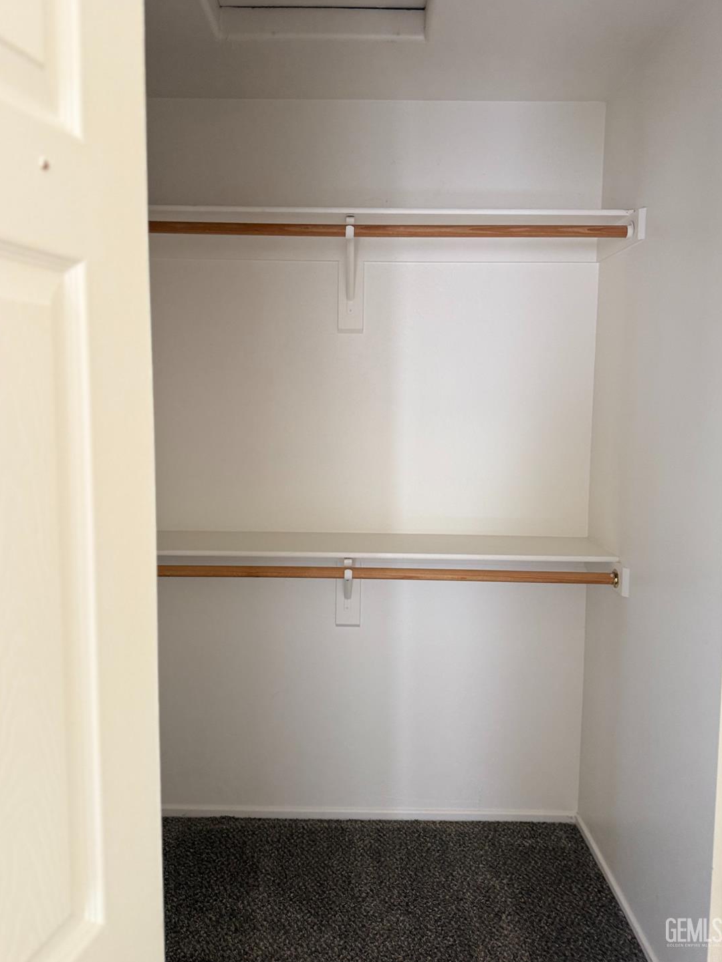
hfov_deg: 54.9
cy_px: 463
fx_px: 695
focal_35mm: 25
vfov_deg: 69.4
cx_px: 351
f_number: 1.78
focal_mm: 6.76
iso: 200
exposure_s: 1/81
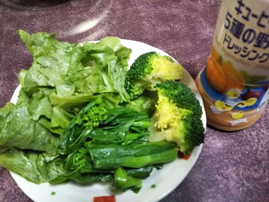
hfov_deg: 60.0
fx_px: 233
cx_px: 134
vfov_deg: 46.8
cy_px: 101
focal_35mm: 30
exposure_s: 1/30
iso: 250
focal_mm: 4
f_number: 2.2
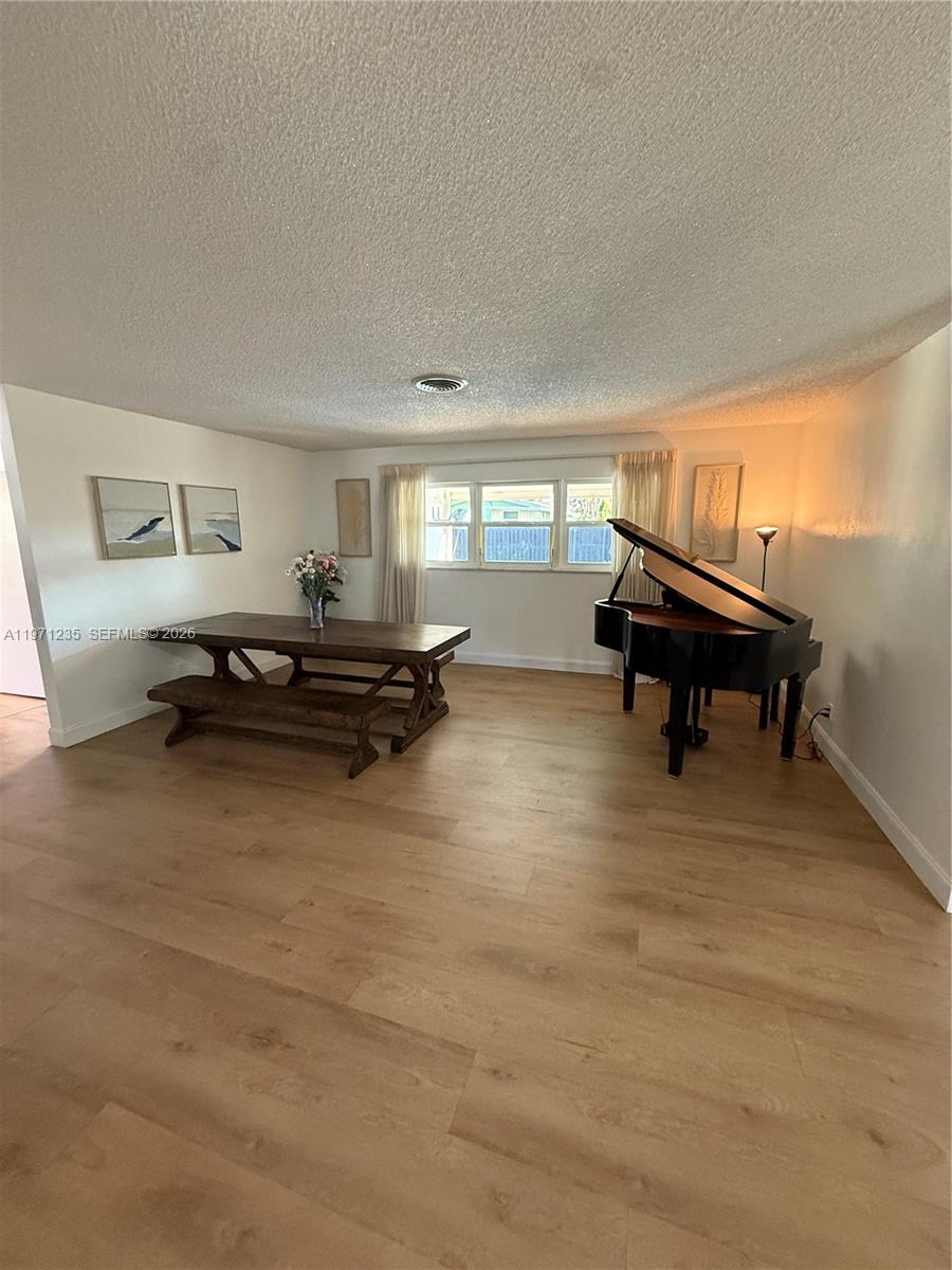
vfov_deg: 102.1
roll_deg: -0.8
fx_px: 513
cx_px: 476
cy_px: 635
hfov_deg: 85.7
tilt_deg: -11.0
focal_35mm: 14
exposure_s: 1/60
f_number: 2.2
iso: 400
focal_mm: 2.22
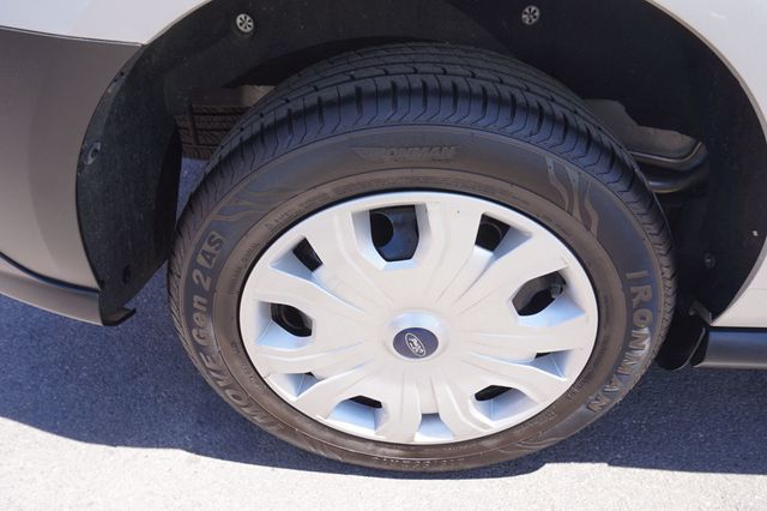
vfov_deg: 53.1
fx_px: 511
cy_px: 256
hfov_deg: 73.8
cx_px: 384
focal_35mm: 24
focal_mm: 16
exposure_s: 1/80
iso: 100
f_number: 5.6
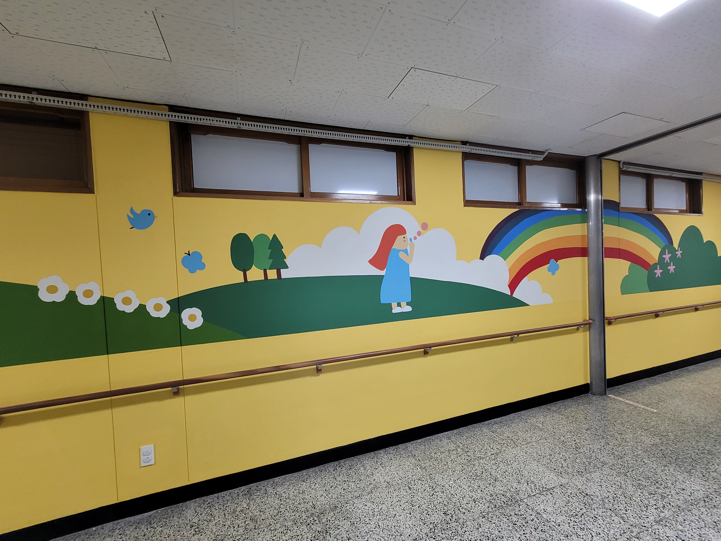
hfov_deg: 106.2
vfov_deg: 89.9
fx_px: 271
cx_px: 360
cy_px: 270
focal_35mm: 13
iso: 320
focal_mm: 2.2
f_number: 2.2
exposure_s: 1/30
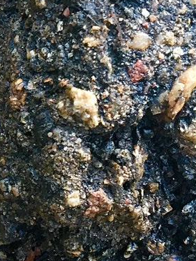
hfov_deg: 11.3
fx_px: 935
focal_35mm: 124
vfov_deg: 15.9
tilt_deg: -73.4
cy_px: 104
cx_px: -126
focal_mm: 4.15
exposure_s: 1/30
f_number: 2.2
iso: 64
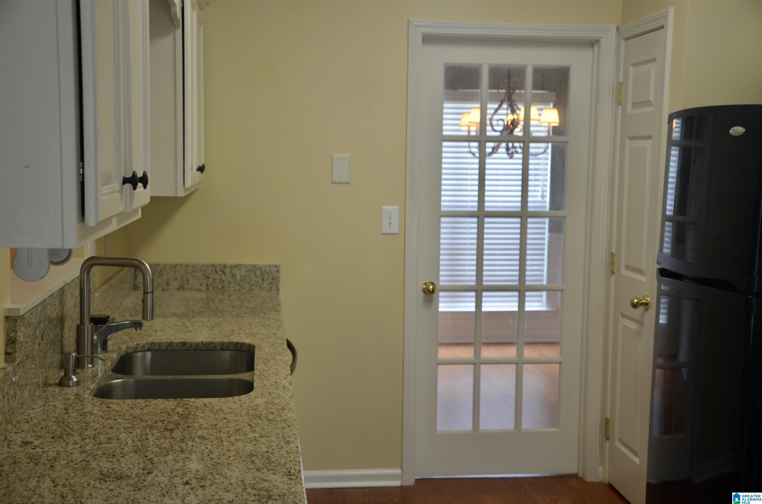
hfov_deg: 41.2
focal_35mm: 48
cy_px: 252
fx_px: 1014
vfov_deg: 27.9
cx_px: 381
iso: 500
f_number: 4.2
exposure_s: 1/60
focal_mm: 32
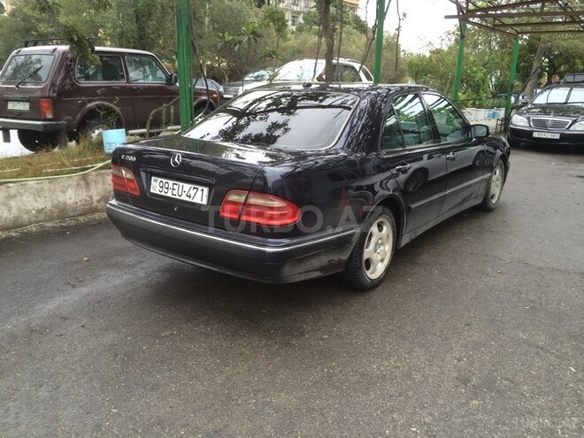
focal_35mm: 29
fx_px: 489
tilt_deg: -15.7
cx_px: 292
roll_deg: -0.3
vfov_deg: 48.2
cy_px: 219
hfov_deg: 61.7
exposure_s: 1/100
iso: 32
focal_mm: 4.15
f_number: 2.2
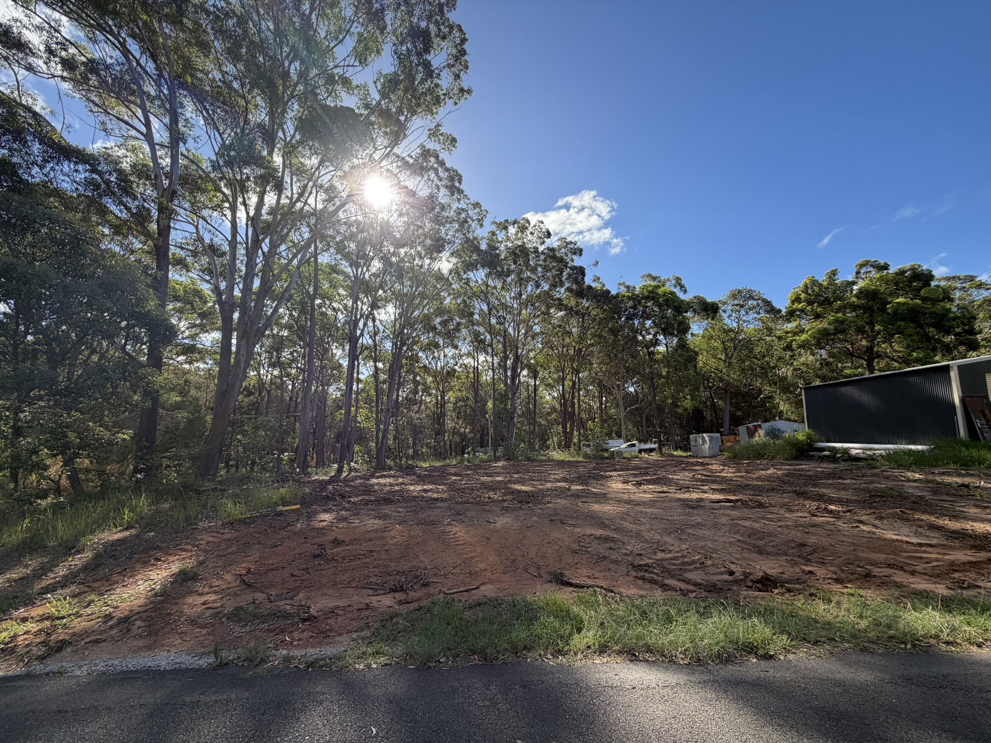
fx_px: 401
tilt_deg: +8.9
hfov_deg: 102.1
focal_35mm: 14
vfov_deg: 85.7
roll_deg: -1.1
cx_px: 496
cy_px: 372
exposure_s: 1/770
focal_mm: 2.22
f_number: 2.2
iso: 40
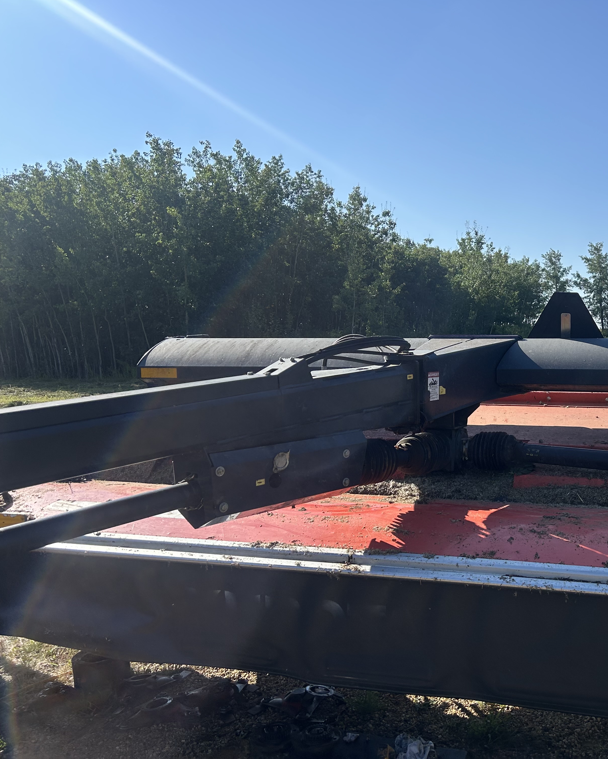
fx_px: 765
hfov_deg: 41.4
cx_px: 492
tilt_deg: -1.6
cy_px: 378
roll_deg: +2.9
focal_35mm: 34
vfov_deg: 52.8
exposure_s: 1/4444
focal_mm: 5.7
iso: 50
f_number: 1.5
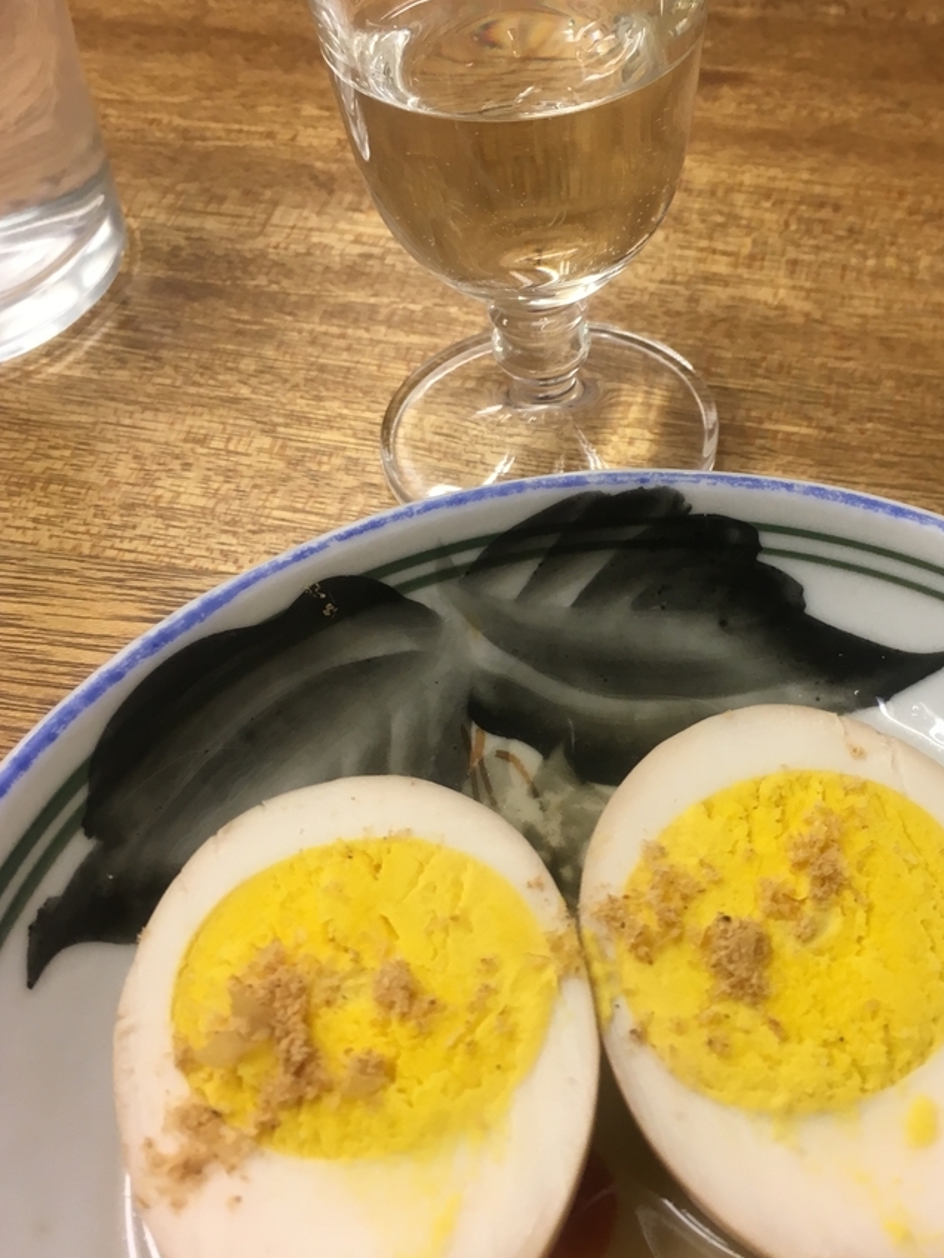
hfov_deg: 34.9
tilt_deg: -46.8
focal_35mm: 41
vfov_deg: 45.7
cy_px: 588
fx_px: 1490
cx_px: 599
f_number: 2.2
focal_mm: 4.15
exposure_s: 1/33
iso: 32
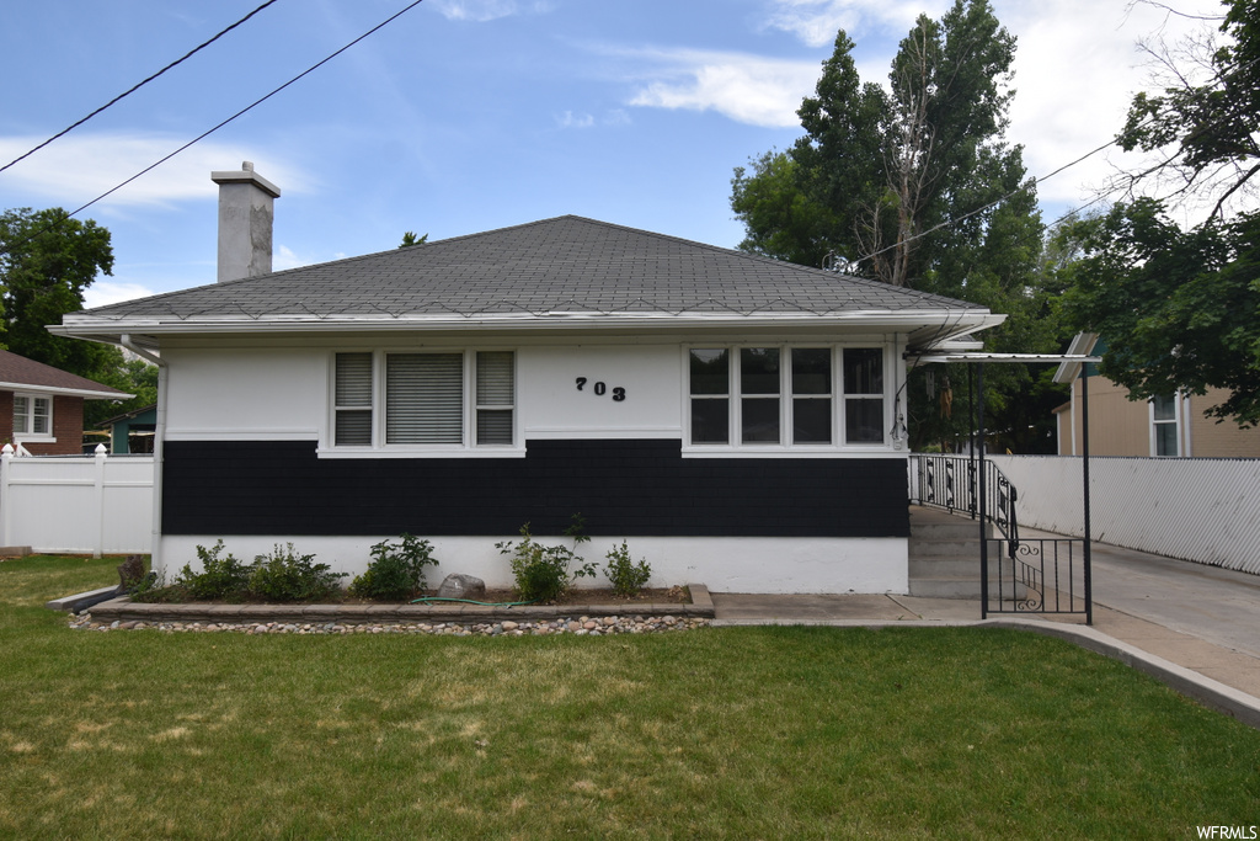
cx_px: 630
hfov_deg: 81.2
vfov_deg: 59.5
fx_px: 735
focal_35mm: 21
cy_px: 420
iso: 110
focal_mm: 14
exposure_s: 1/250
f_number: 8
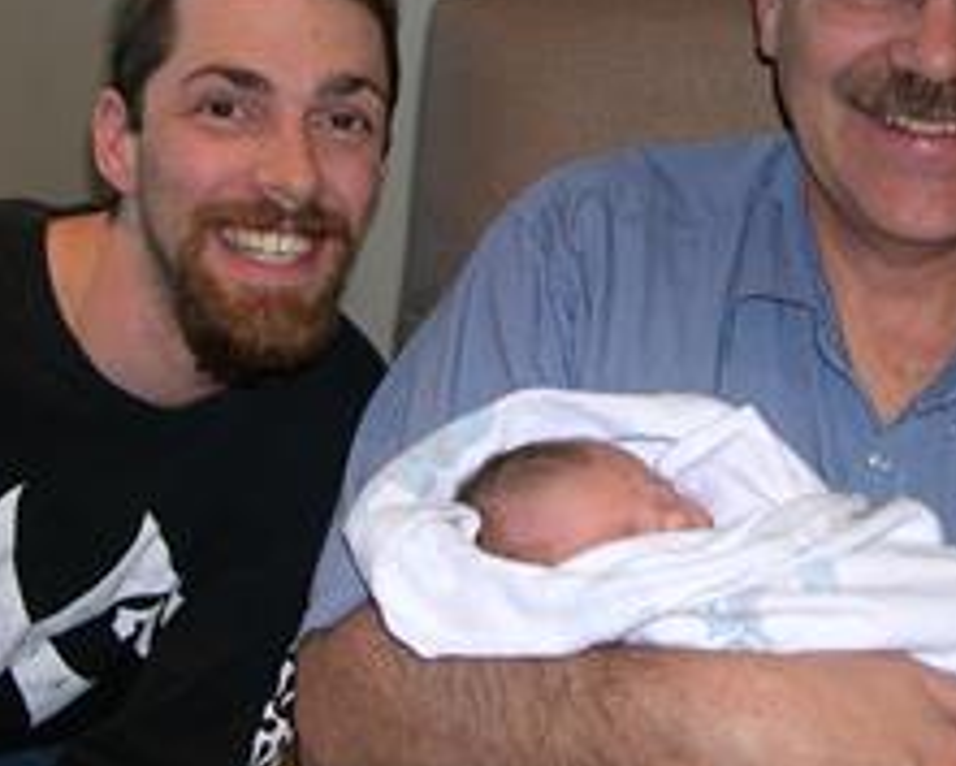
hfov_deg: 28.3
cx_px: 541
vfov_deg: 22.6
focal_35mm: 67
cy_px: 208
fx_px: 1897
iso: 100
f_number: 2.8
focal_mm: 8
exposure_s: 1/60
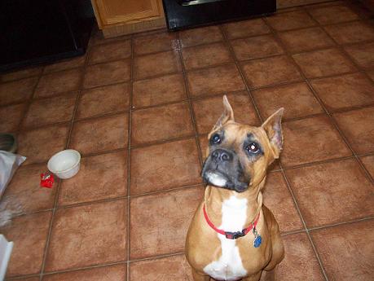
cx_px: 187
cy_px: 140
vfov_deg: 39.7
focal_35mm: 36
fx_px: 389
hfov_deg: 51.3
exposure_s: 1/64
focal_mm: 6
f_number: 2.7
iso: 200
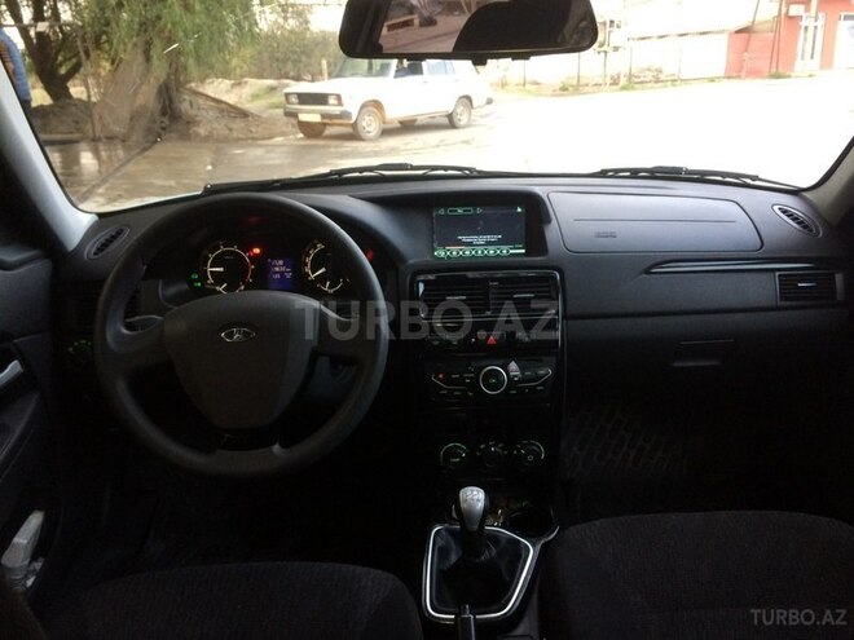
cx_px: 427
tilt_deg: -18.9
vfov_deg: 48.2
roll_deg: +3.0
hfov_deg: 61.7
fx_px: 715
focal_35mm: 29
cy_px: 320
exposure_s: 1/33
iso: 160
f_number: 2.2
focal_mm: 4.15
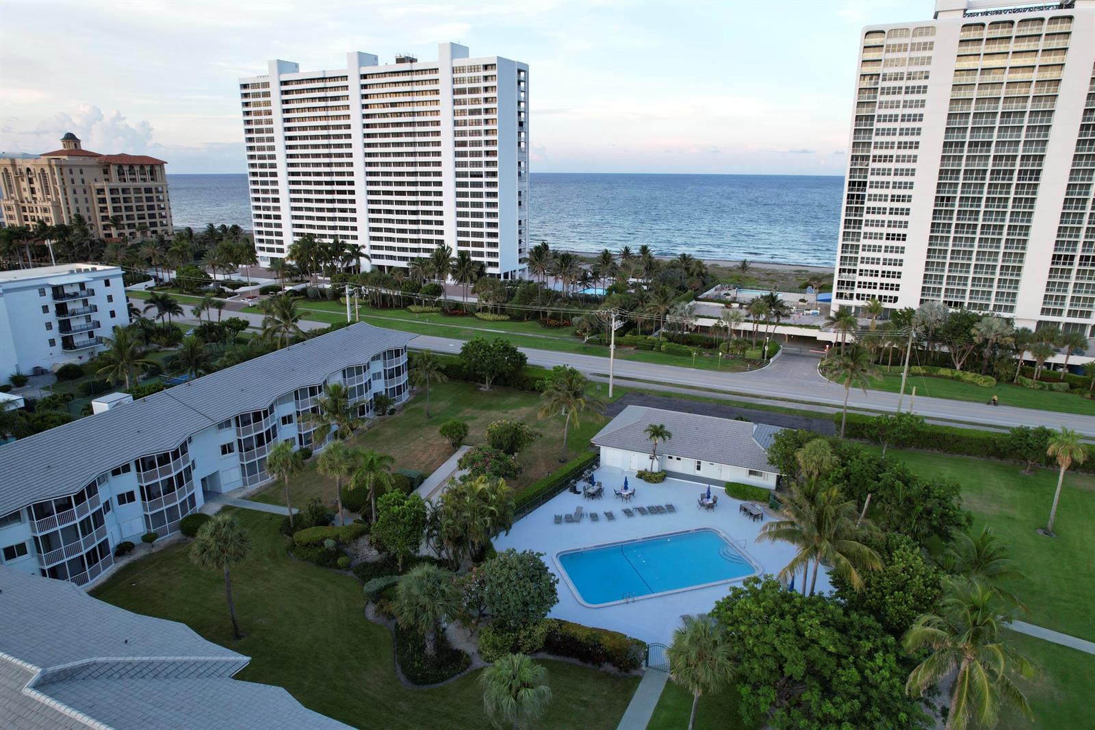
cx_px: 548
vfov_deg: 57.2
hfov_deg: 78.6
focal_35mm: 22
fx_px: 669
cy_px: 365
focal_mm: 8.38
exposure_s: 1/120
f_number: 2.8
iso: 100
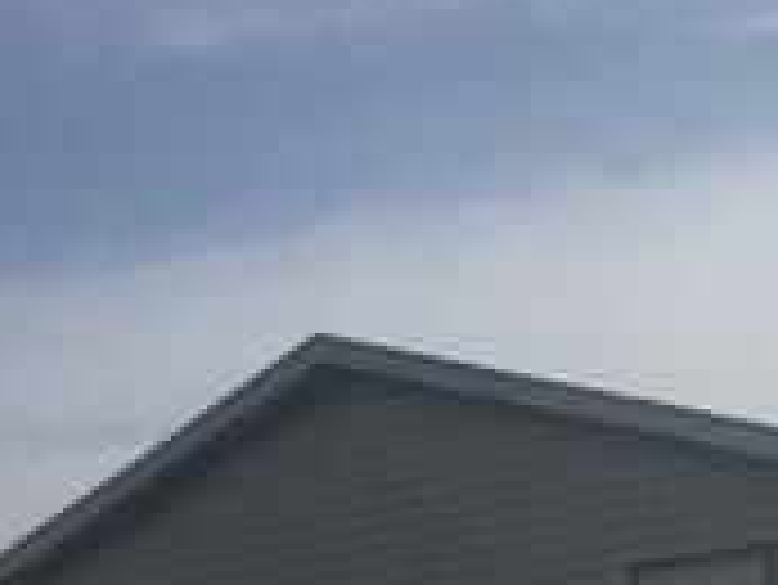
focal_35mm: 107
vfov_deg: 13.3
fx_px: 2407
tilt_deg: +7.8
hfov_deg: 17.7
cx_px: 854
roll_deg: +1.7
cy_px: 765
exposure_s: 1/3663
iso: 25
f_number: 2.2
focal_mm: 4.15
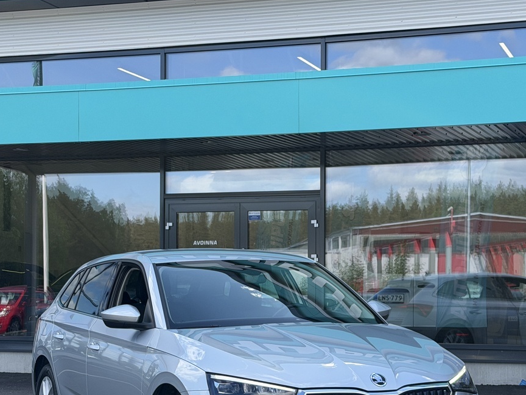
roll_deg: -0.6
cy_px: 266
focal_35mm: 80
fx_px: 1216
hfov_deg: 24.4
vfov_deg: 18.4
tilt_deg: +1.3
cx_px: 264
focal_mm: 6.76
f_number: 1.78
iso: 64
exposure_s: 1/1543
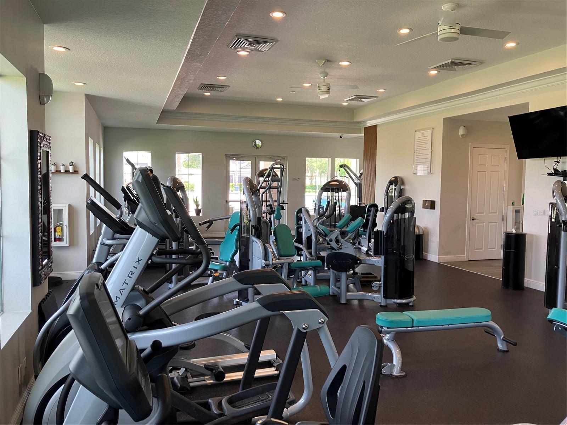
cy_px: 212
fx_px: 459
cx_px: 284
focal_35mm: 28
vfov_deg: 49.7
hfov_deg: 63.4
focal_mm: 3.99
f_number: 1.8
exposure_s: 1/60
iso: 80
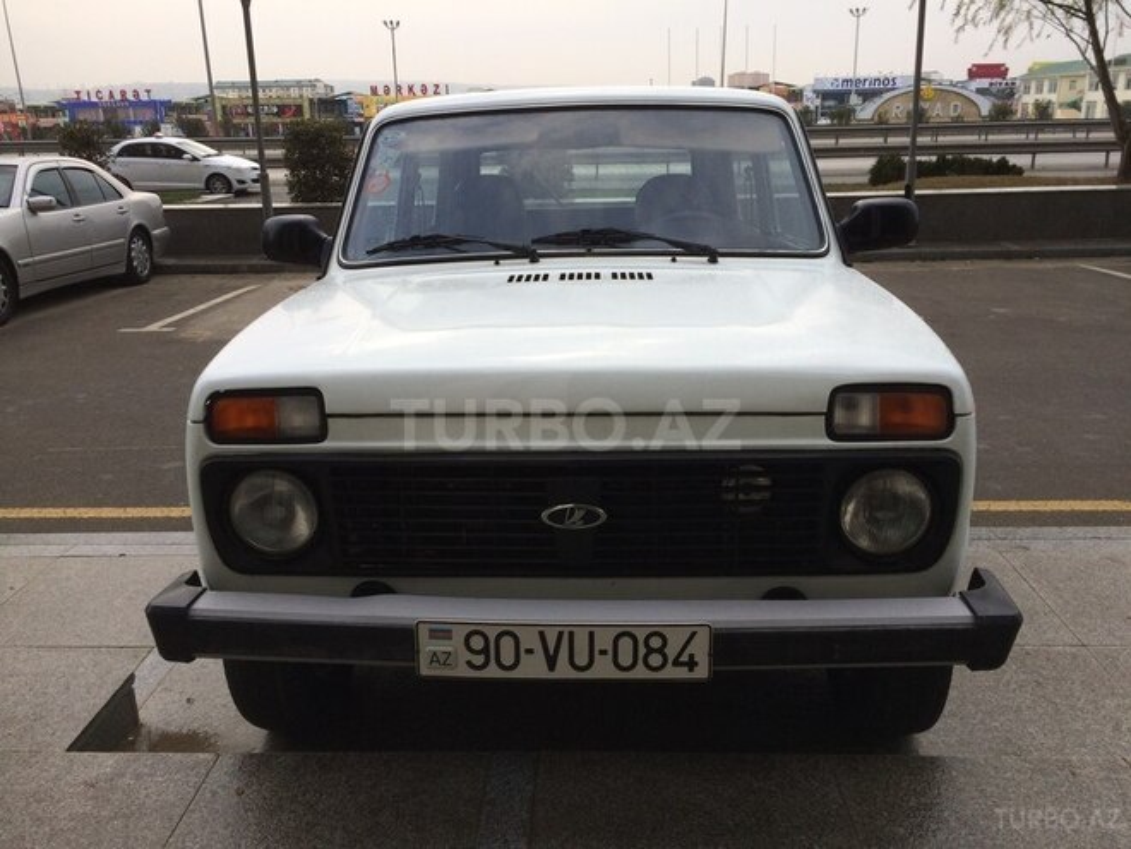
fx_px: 948
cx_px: 566
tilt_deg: -19.5
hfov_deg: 61.7
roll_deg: -1.6
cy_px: 424
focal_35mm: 29
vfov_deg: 48.2
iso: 32
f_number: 2.2
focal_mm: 4.15
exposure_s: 1/348
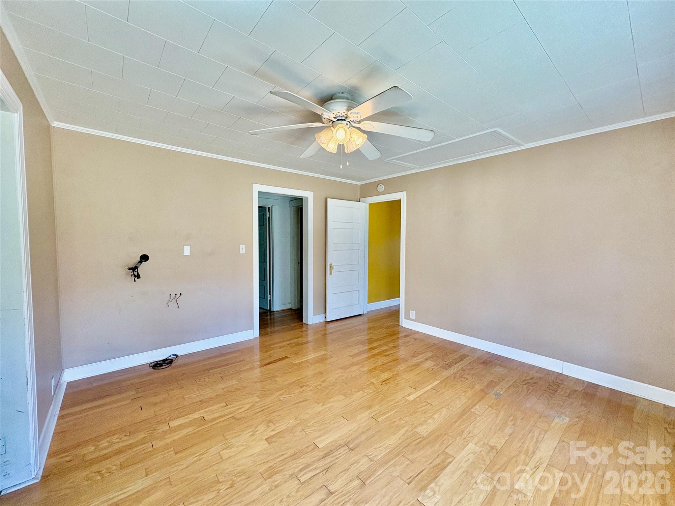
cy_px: 253
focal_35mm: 14
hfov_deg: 102.1
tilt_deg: -2.5
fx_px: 273
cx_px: 338
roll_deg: -0.7
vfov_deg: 85.7
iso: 200
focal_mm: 2.22
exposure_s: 1/120
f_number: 2.2
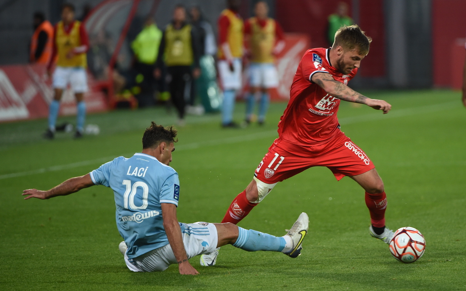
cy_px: 106
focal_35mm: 538
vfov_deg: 2.4
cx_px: 296
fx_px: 6831
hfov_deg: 3.9
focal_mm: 400
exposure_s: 1/800
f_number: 4
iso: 2500
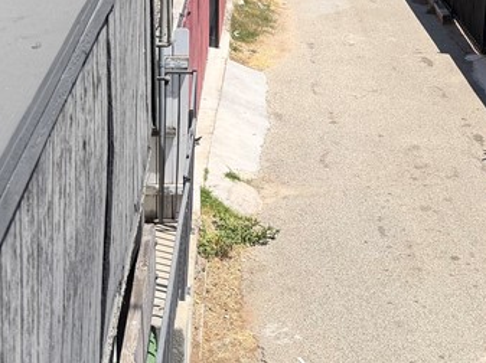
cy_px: 20
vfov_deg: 19.7
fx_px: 1024
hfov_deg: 26.0
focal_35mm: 73
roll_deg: -2.2
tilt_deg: -15.6
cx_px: 414
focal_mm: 6.76
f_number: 1.78
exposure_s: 1/3584
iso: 80
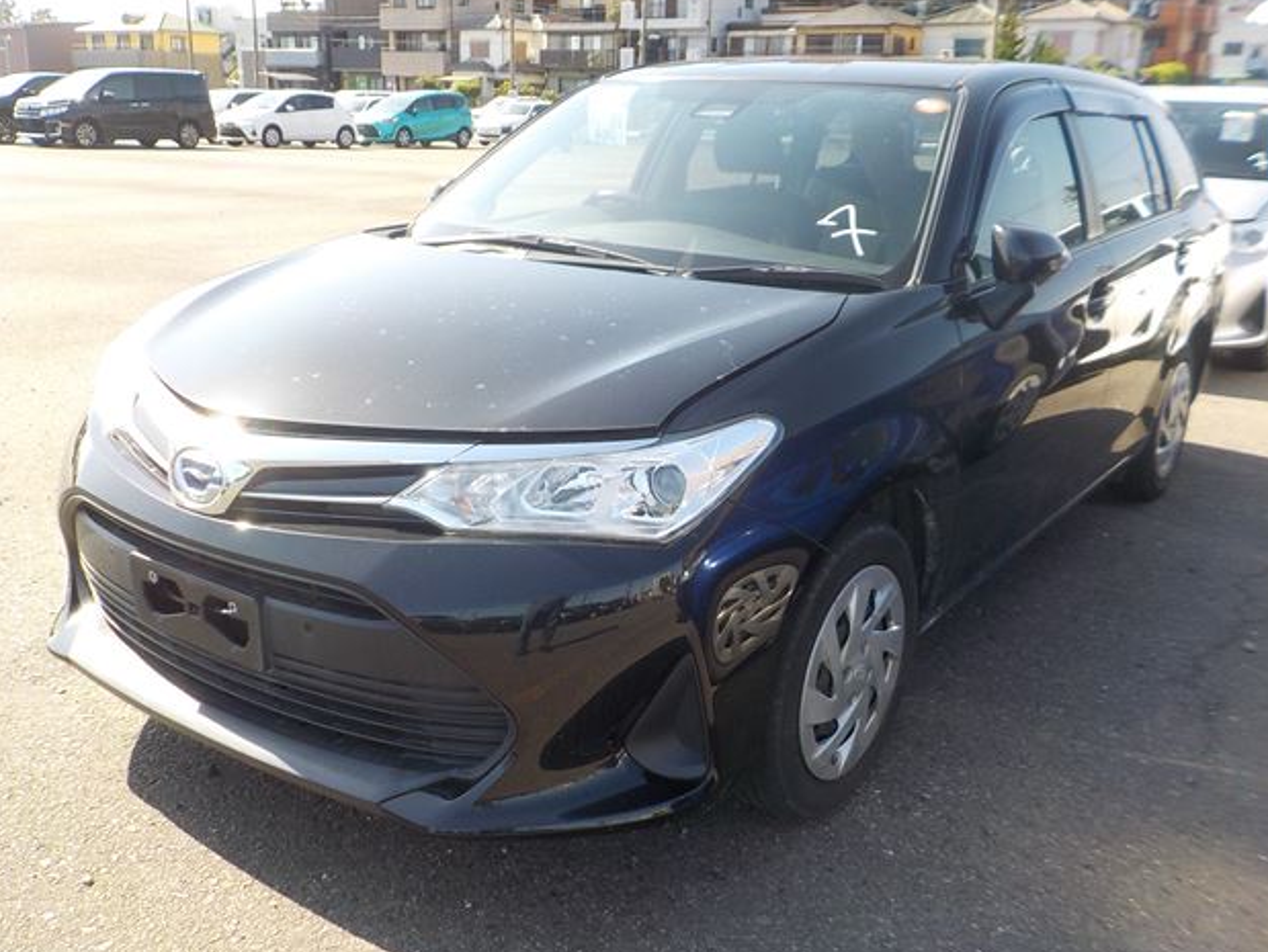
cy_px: 473
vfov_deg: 45.5
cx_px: 635
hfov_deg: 58.3
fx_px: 1136
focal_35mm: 31
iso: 125
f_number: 3.3
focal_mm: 4.1
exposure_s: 1/320
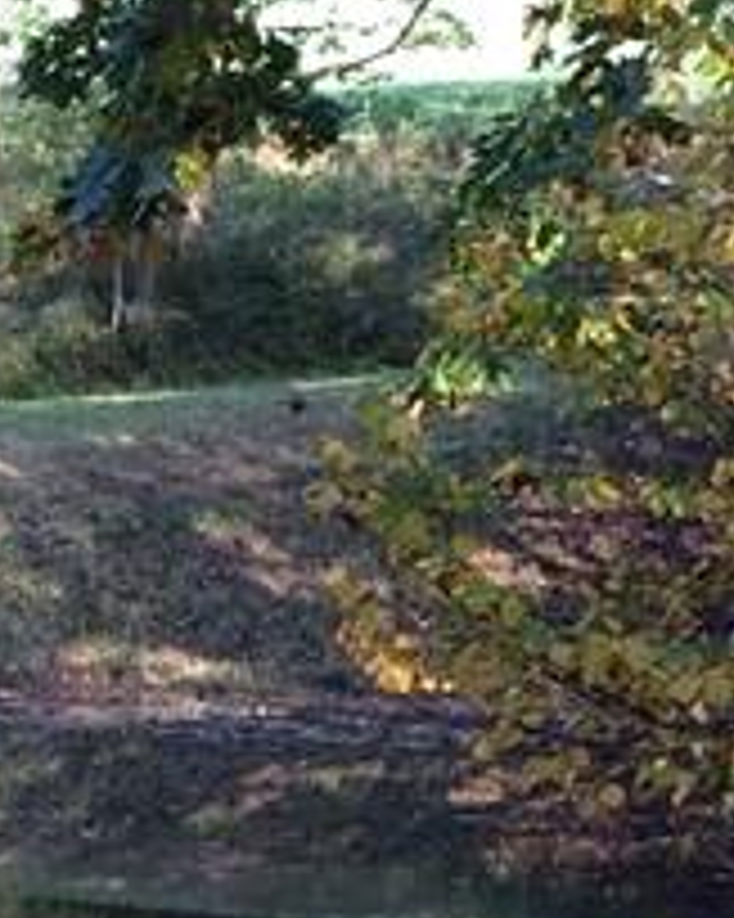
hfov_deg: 10.8
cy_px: 1197
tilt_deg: -11.1
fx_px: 3859
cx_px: 18
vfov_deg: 13.1
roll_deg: -1.5
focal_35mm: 142
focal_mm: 4.15
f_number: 2.2
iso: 32
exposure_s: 1/120
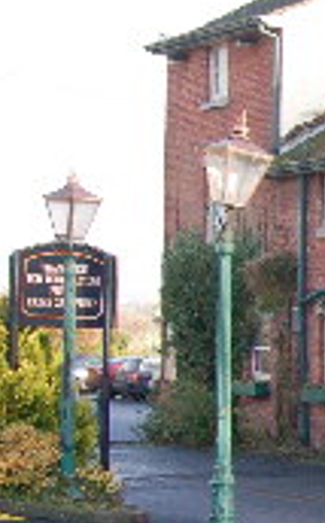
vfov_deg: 14.1
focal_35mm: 148
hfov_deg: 7.9
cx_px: 905
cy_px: 334
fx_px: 2104
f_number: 8
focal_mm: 26
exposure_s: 1/250
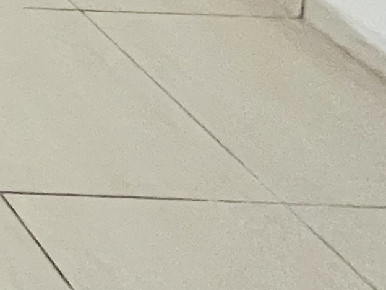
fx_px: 937
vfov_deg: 11.1
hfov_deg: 12.7
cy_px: -579
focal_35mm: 84
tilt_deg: -6.0
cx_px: -684
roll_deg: -0.2
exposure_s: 1/60
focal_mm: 1.57
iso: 640
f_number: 1.8
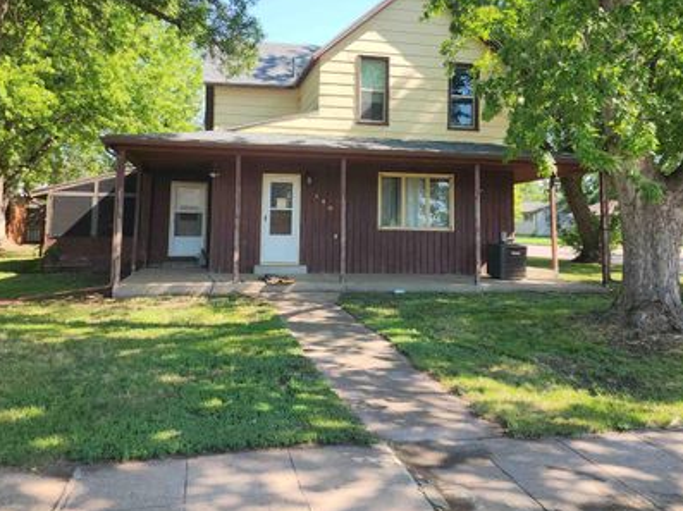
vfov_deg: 47.8
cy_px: 197
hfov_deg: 61.6
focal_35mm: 29
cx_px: 313
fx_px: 572
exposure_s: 1/235
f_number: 1.8
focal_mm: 6.4
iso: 12
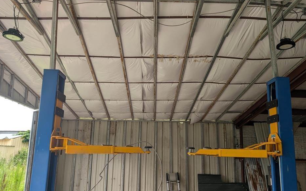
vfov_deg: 44.4
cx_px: 162
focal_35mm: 28
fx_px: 234
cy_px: 111
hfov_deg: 66.4
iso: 28
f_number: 1.68
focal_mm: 6.9
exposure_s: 1/131
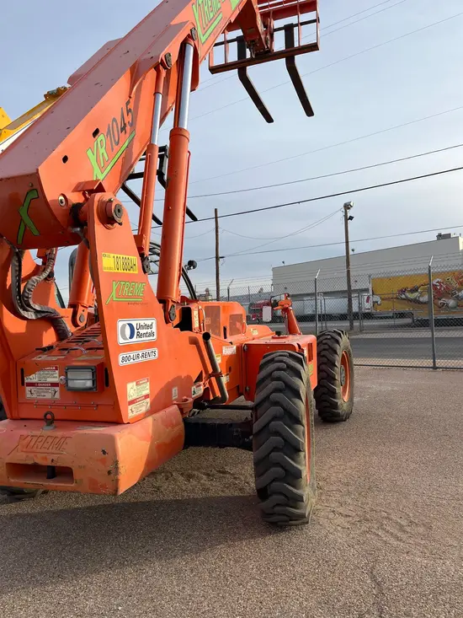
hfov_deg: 53.1
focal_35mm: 26
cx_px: 232
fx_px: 464
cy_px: 309
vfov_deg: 67.3
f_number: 1.6
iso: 50
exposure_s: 1/1721
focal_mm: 5.1
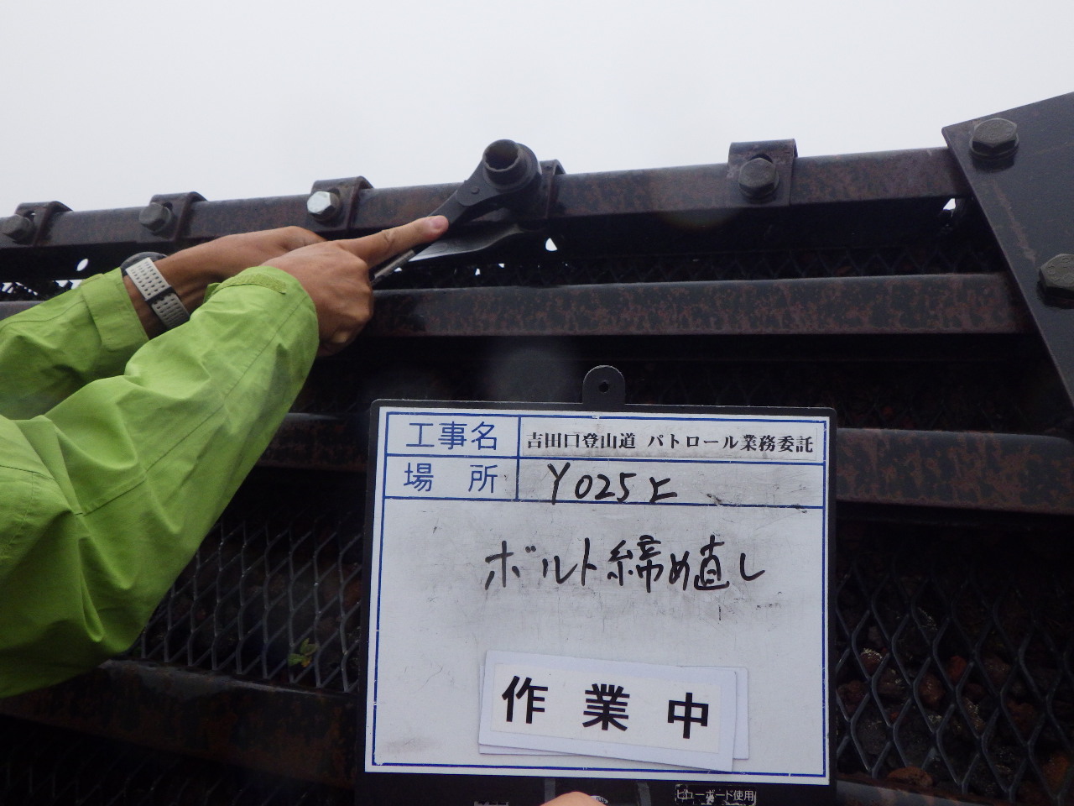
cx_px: 537
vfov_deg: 49.7
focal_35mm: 28
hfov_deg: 63.4
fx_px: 869
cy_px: 403
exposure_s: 1/2000
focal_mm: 5
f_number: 4.2
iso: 250
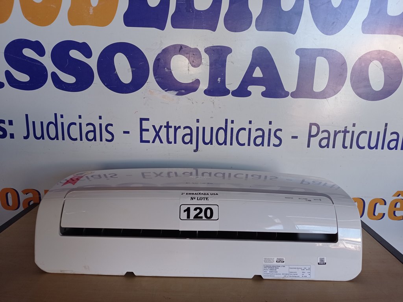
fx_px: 326
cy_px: 151
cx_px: 202
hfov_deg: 63.5
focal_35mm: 28
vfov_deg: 49.7
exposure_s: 1/120
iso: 102
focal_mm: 4.7
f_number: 1.79
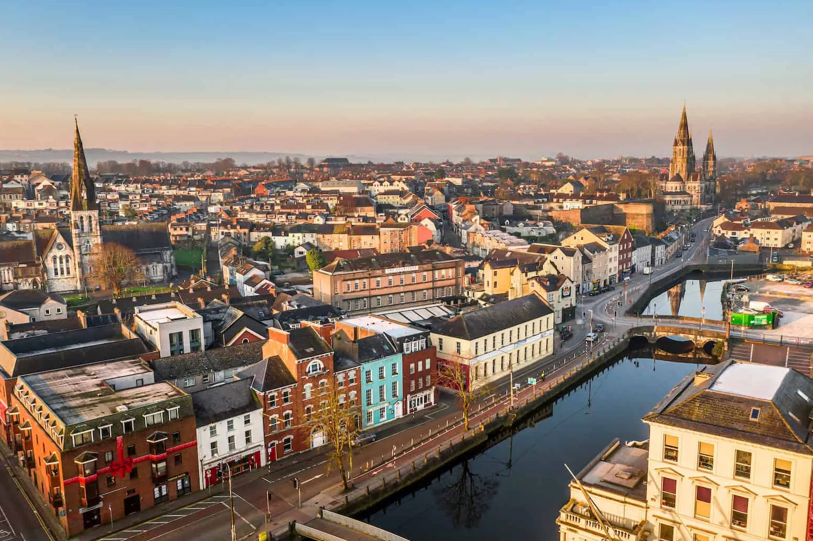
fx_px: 655
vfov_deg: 44.9
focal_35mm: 29
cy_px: 274
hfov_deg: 63.7
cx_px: 403
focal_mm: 10.3
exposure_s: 1/200
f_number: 5
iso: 100
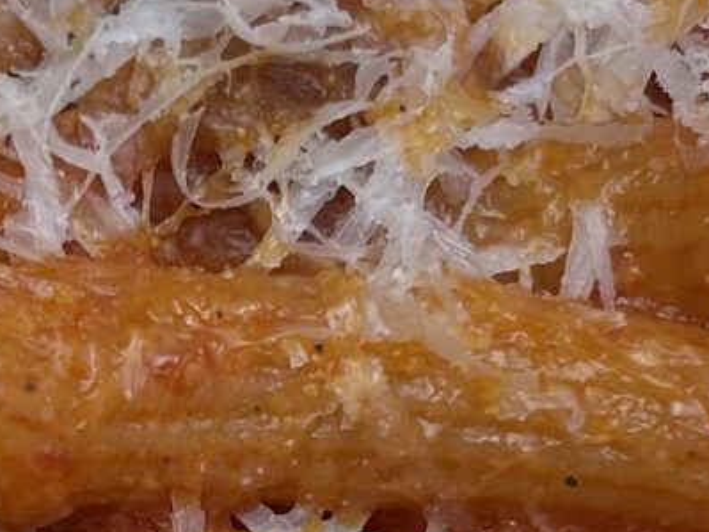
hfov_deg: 11.7
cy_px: 582
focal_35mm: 167
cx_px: -41
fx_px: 3419
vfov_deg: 8.8
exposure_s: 1/853
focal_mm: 5.7
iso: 50
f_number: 1.5
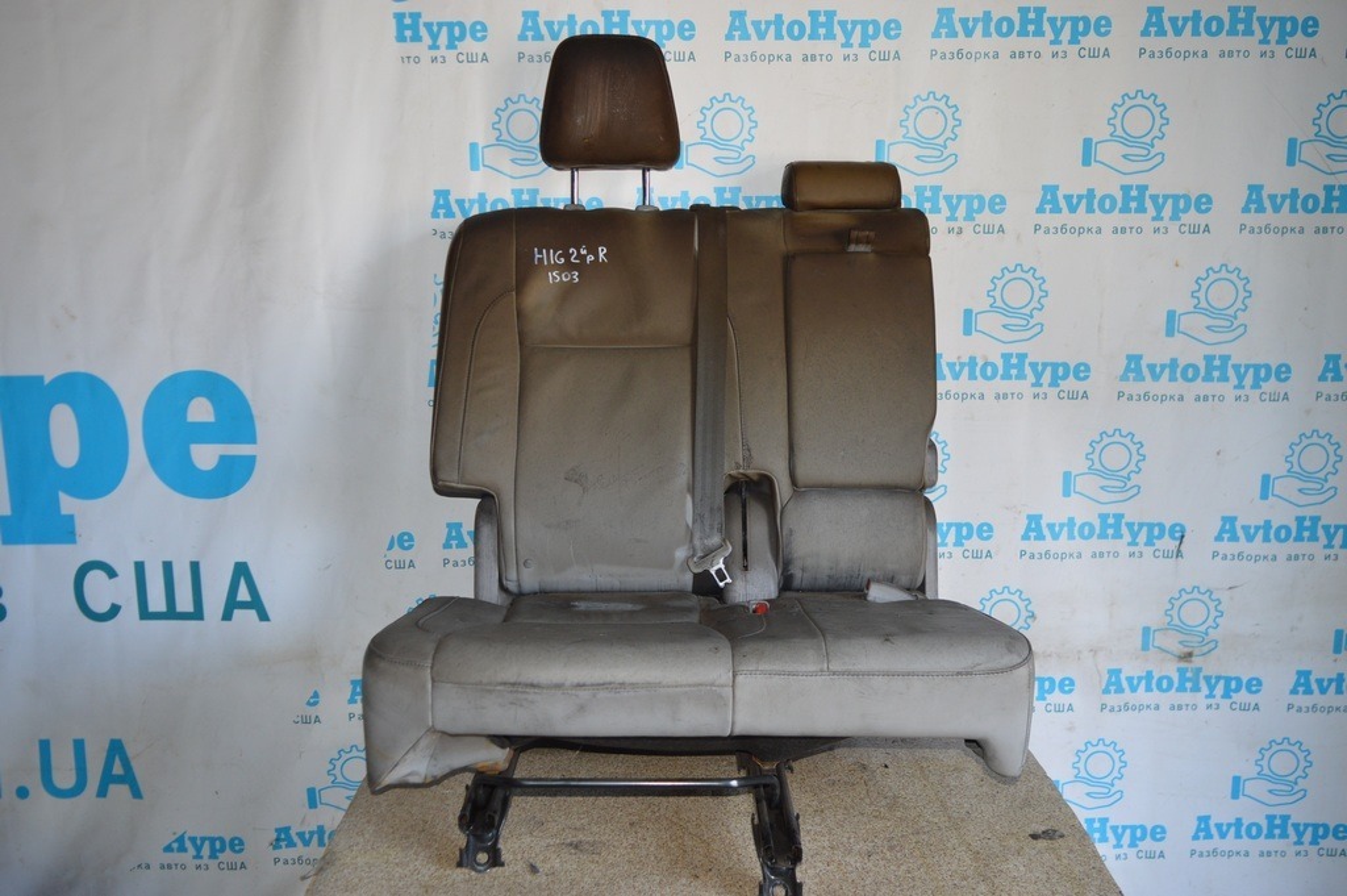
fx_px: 1122
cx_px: 674
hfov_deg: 62.0
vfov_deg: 43.5
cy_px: 448
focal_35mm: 30
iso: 400
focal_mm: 20
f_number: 4
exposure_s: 1/60
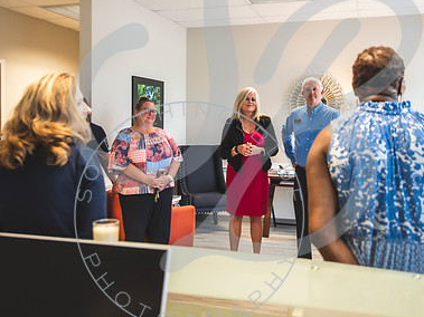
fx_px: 441
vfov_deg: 39.4
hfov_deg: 51.2
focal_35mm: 36
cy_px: 122
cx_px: 245
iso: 800
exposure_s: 1/200
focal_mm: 24
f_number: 2.8
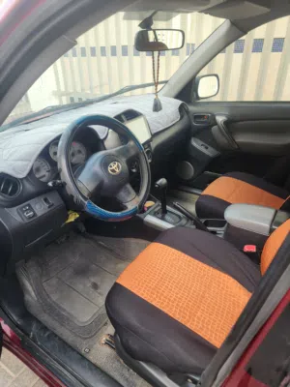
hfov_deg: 58.9
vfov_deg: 73.9
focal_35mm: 23
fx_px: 257
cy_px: 194
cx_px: 145
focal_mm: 6.4
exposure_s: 1/180
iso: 40
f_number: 1.8
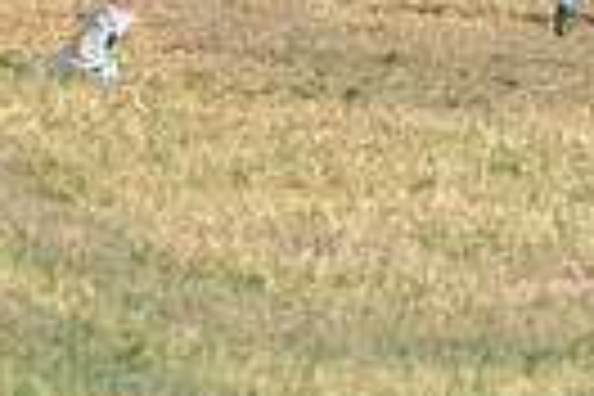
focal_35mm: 694
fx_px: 11450
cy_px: -154
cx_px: 168
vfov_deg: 2.0
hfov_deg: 3.0
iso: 250
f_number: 7.1
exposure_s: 1/800
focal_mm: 130
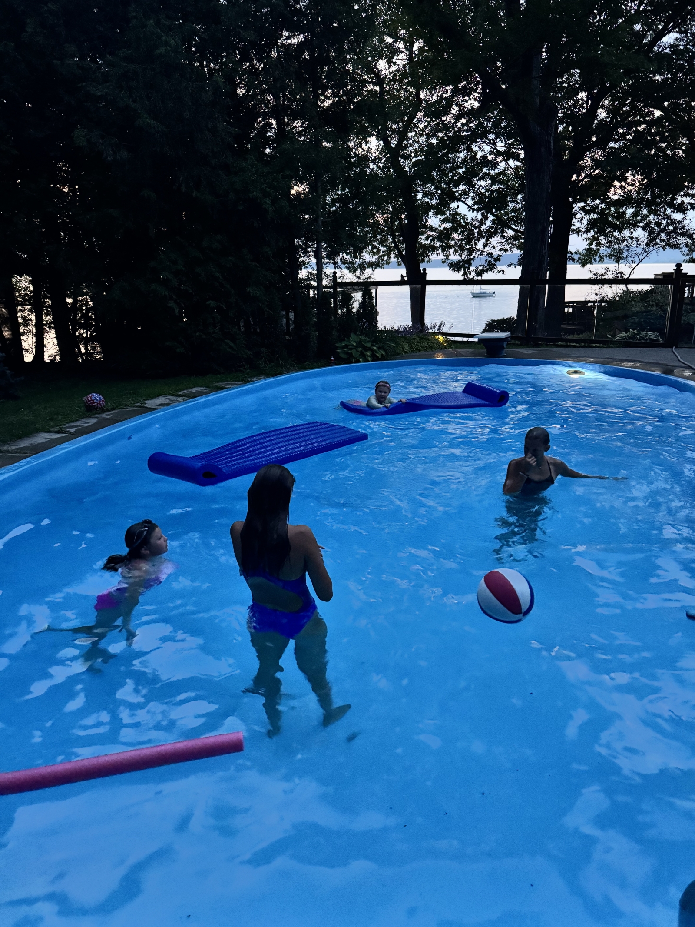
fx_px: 642
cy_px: 464
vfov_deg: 71.6
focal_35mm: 24
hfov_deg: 56.8
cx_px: 348
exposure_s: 1/30
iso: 1250
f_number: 1.78
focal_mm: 6.76
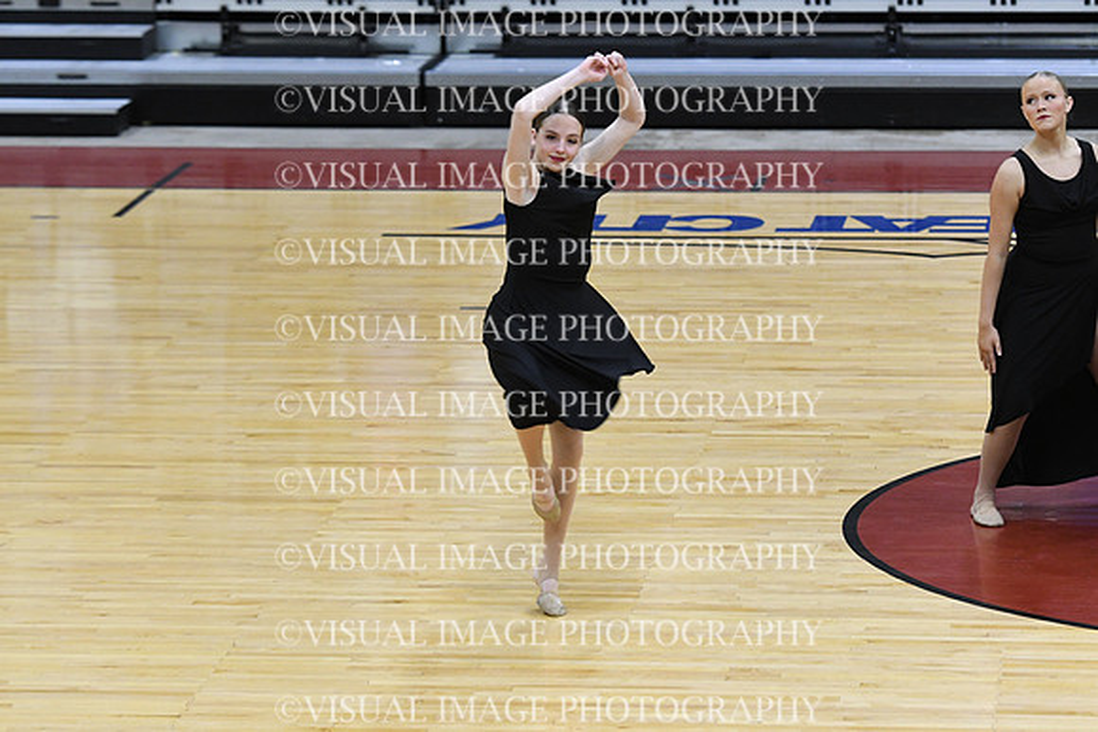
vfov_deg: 8.2
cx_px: 549
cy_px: 366
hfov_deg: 12.2
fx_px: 5125
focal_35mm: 168
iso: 4000
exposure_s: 1/400
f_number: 3.5
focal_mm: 112
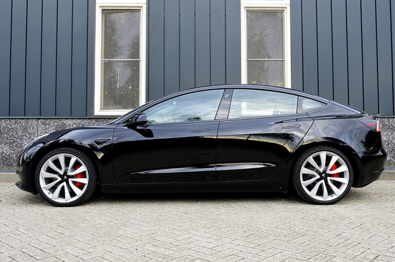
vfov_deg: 38.3
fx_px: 378
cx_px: 198
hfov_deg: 55.2
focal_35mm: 34
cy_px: 131
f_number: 8
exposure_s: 1/60
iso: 560
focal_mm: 23
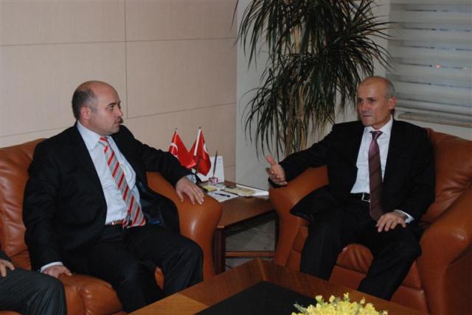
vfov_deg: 28.1
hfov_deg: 41.1
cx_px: 236
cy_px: 158
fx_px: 630
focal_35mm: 48
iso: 1600
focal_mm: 32
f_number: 8
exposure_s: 1/60
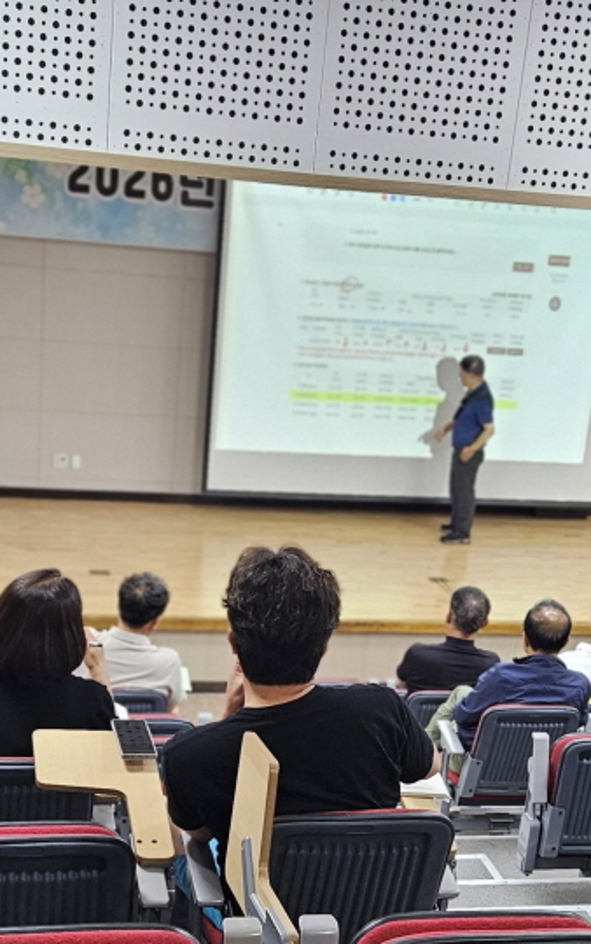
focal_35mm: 60
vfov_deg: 33.5
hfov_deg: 21.7
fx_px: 1545
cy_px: 674
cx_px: 315
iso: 320
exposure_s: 1/120
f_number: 1.8
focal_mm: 5.4
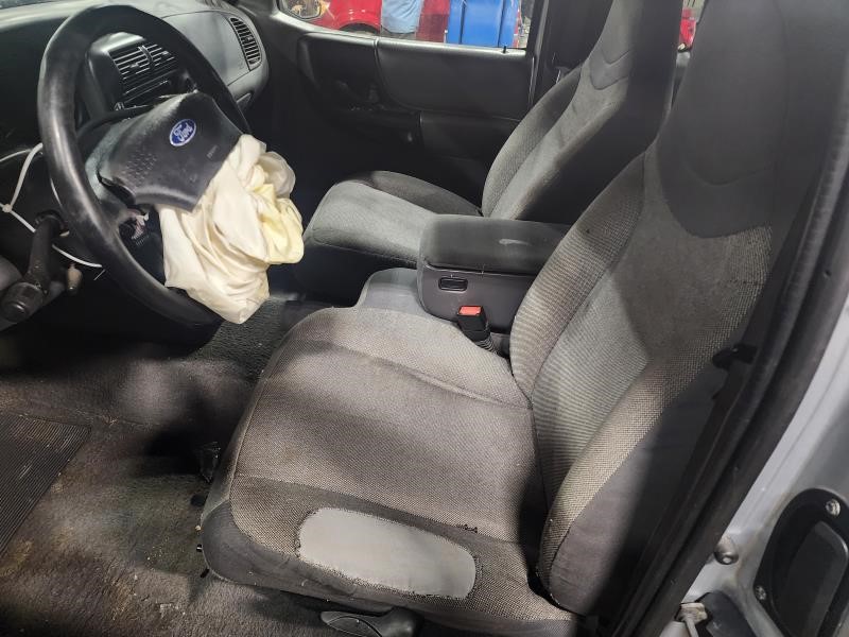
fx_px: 564
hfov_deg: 73.9
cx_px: 424
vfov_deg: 58.9
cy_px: 318
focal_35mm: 23
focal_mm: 6.4
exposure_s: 1/40
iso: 640
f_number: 1.8
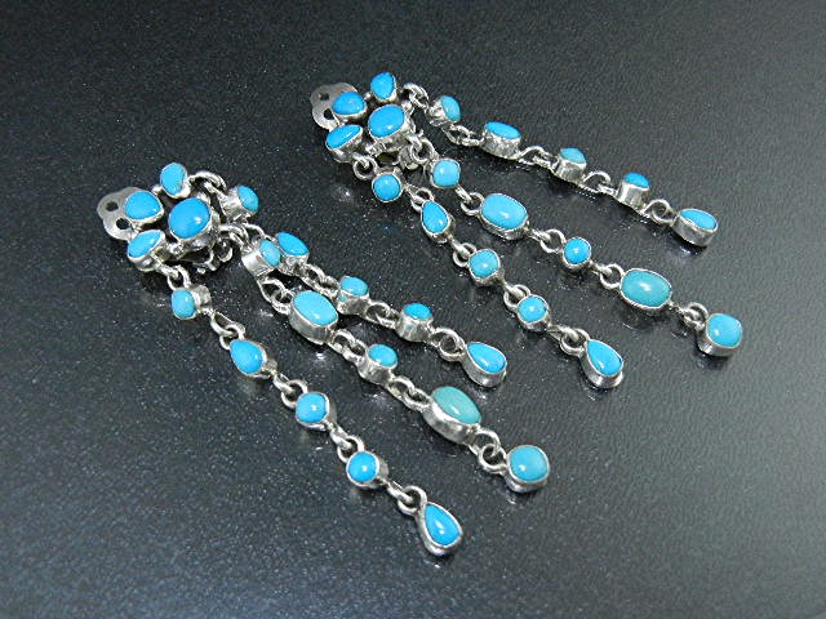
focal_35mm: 45
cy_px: 310
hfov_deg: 42.1
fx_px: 1074
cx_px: 413
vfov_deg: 32.2
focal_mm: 8.1
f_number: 7.6
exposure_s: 1/30
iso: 800
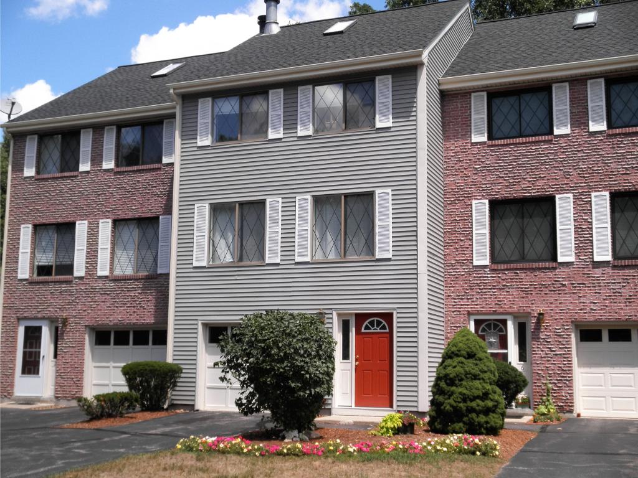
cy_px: 239
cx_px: 319
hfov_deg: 42.9
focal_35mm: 44
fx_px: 811
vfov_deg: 32.9
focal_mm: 7.9
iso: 64
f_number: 9.6
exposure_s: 1/80
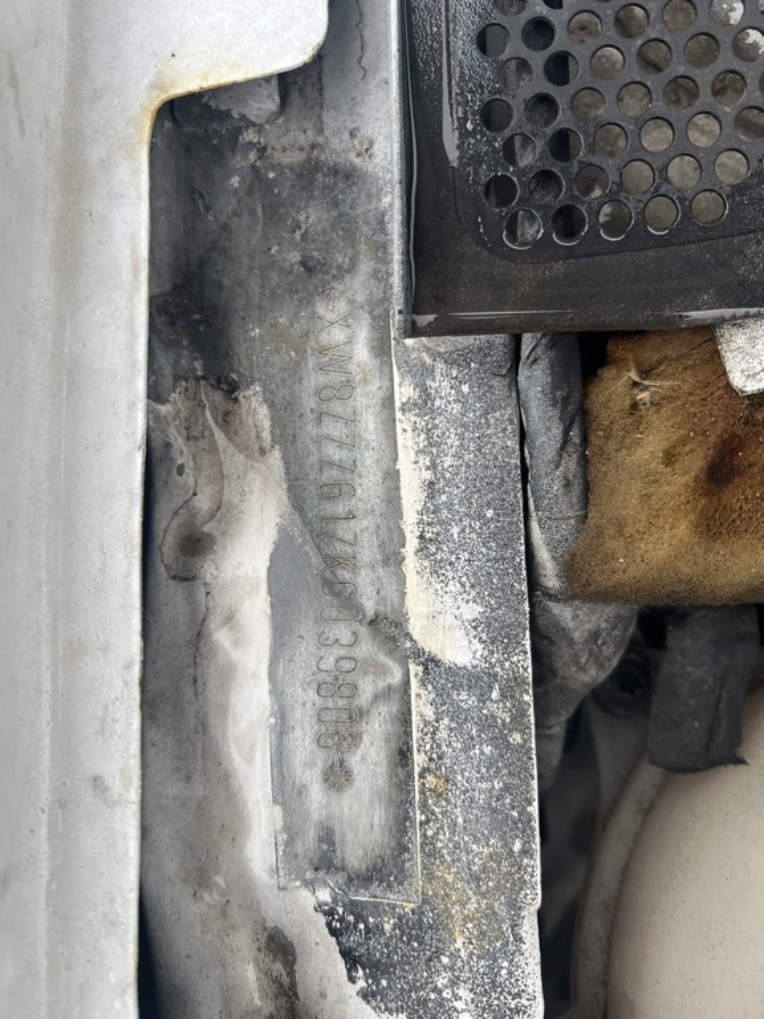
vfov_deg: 67.3
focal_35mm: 26
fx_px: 765
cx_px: 382
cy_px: 510
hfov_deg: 53.1
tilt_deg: -75.2
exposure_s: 1/121
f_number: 1.5
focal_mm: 5.7
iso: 50
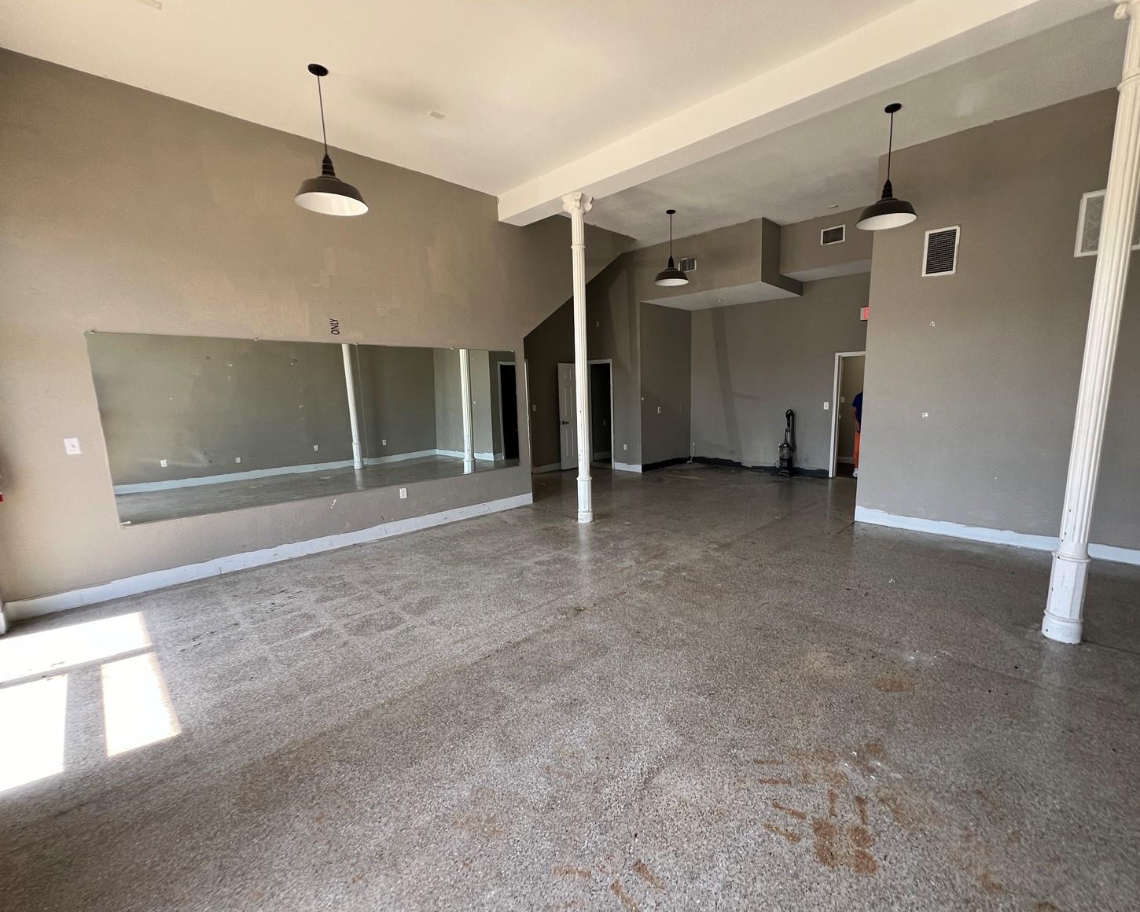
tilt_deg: -8.1
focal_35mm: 14
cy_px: 468
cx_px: 616
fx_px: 472
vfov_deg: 88.0
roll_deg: +2.3
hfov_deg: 100.5
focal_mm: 1.57
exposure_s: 1/99
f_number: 1.8
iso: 64
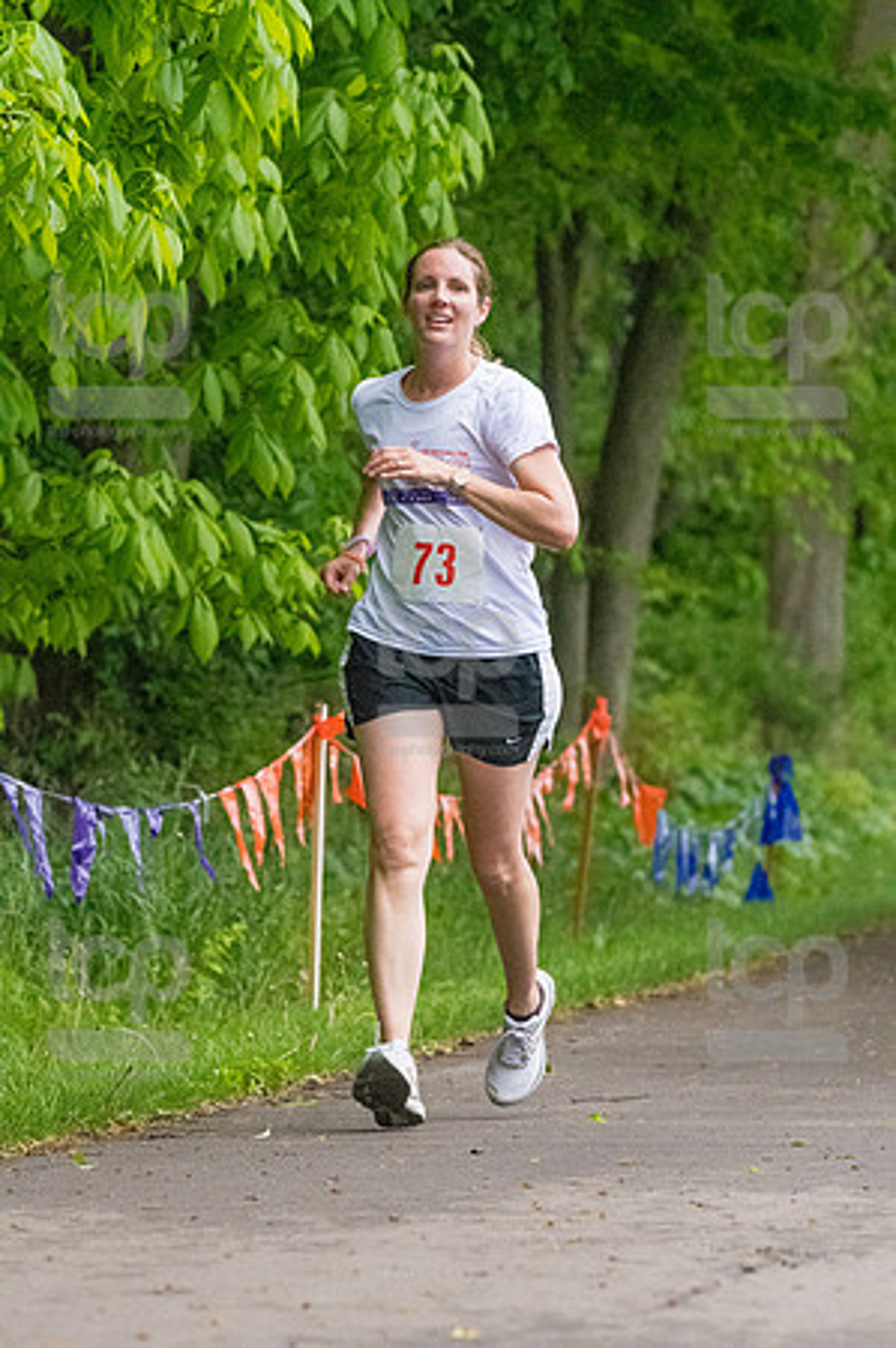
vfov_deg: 8.1
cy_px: 674
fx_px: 9541
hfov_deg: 5.4
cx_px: 448
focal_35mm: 255
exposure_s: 1/1250
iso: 6400
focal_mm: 170
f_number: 5.6
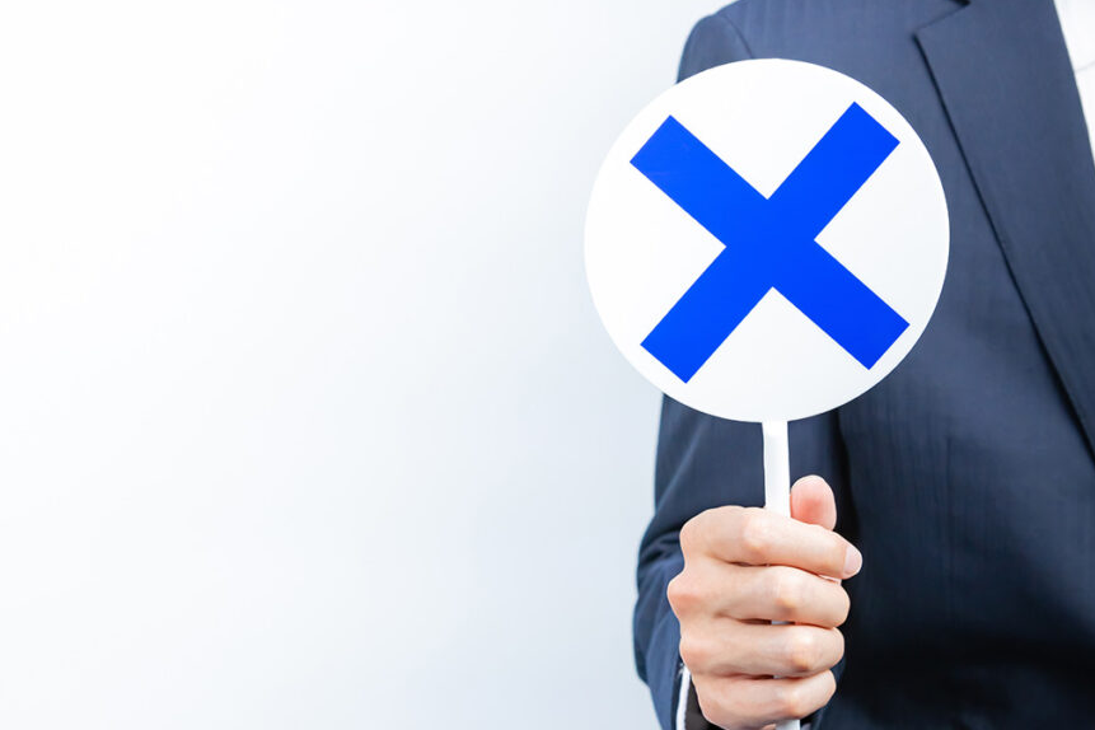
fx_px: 2099
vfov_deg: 19.7
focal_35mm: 69
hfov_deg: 29.2
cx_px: 609
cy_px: 401
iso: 800
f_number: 8
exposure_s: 1/60
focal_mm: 58
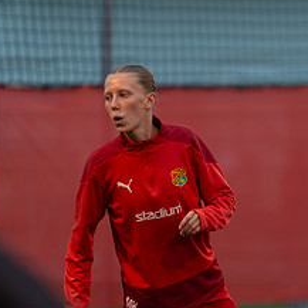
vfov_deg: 3.2
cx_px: 180
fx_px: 5506
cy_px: 186
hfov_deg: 3.2
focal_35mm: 547
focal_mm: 200
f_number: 3.2
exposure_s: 1/200
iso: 900
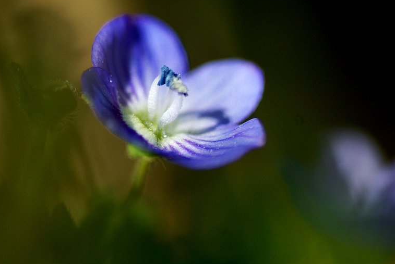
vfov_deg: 3.8
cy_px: 121
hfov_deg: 5.6
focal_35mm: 365
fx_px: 4010
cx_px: 254
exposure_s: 1/750
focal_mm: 180
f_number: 3.5
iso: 100
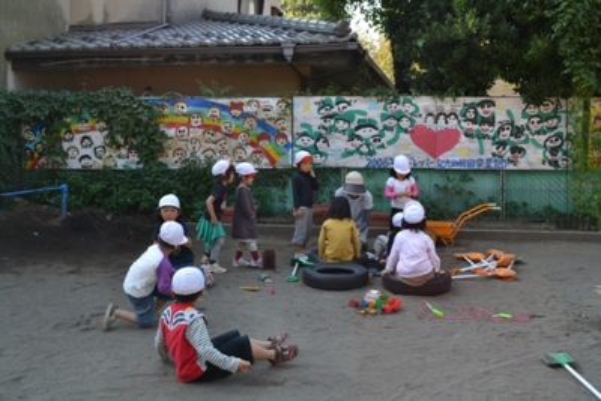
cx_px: 300
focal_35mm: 36
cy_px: 200
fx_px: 601
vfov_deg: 36.9
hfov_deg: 53.1
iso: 180
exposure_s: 1/125
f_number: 5.6
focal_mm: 24
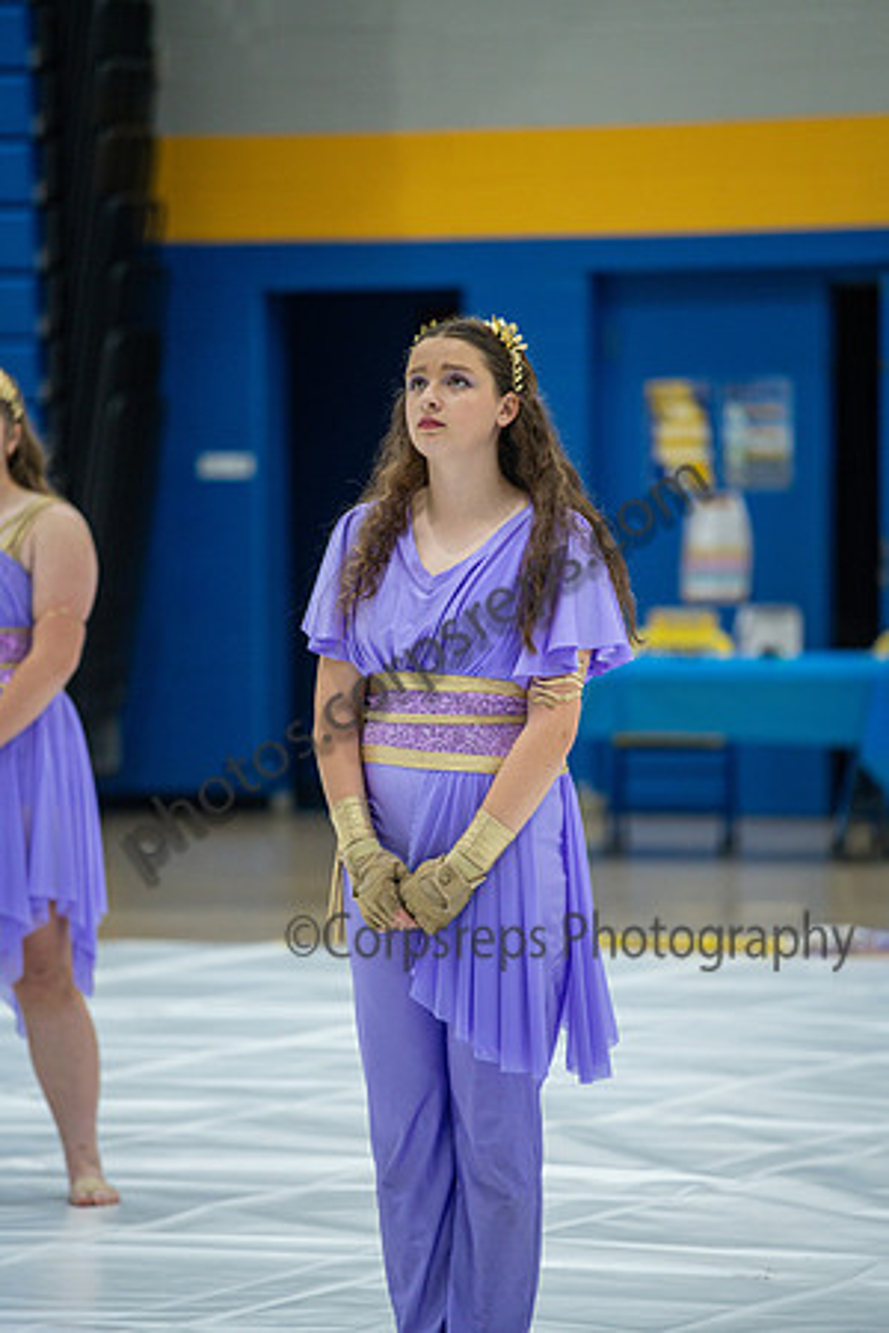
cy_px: 666
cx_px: 444
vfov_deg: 10.3
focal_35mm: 200
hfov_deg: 6.9
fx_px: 7408
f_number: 4
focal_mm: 200
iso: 2800
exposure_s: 1/500
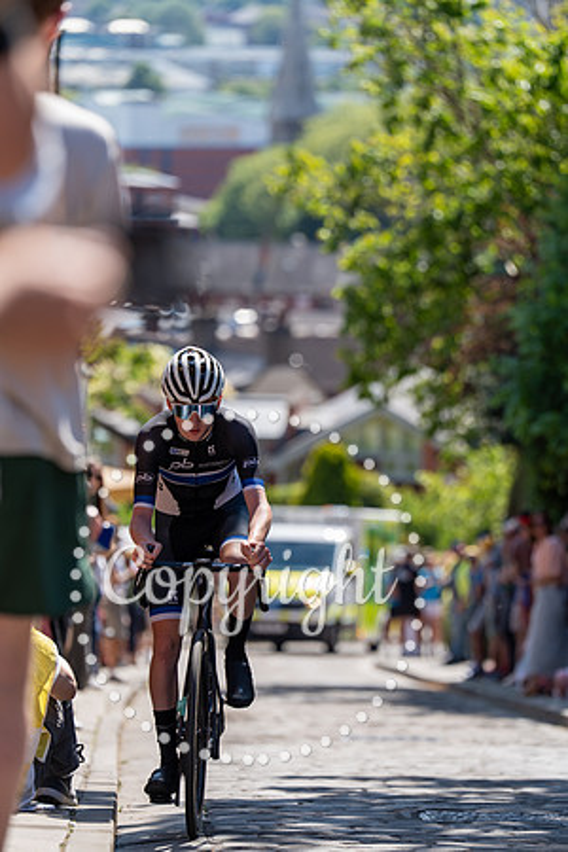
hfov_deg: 7.4
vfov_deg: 11.1
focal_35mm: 185
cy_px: 426
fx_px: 4378
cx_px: 284
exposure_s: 1/1000
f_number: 3.5
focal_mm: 185
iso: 200
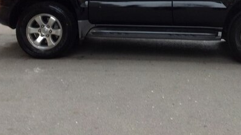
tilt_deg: -3.0
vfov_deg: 18.4
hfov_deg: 33.0
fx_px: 402
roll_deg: +0.1
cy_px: -13
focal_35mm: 63
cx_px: 161
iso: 100
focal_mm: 4.28
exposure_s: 1/15
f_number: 2.4
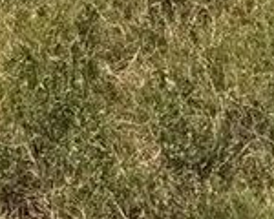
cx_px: -634
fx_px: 1727
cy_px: -724
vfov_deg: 5.9
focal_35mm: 213
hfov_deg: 7.6
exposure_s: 1/7092
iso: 80
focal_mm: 6.76
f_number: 1.78
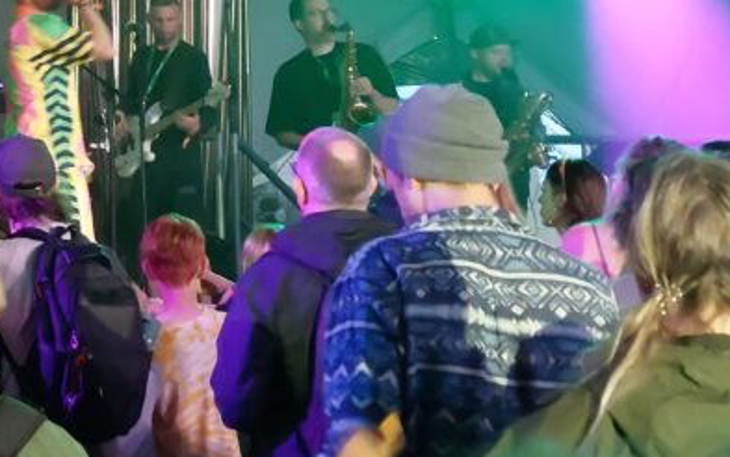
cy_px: -163
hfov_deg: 26.1
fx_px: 1373
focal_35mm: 69
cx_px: -175
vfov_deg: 17.5
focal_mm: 5.23
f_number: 1.8
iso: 320
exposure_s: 1/50
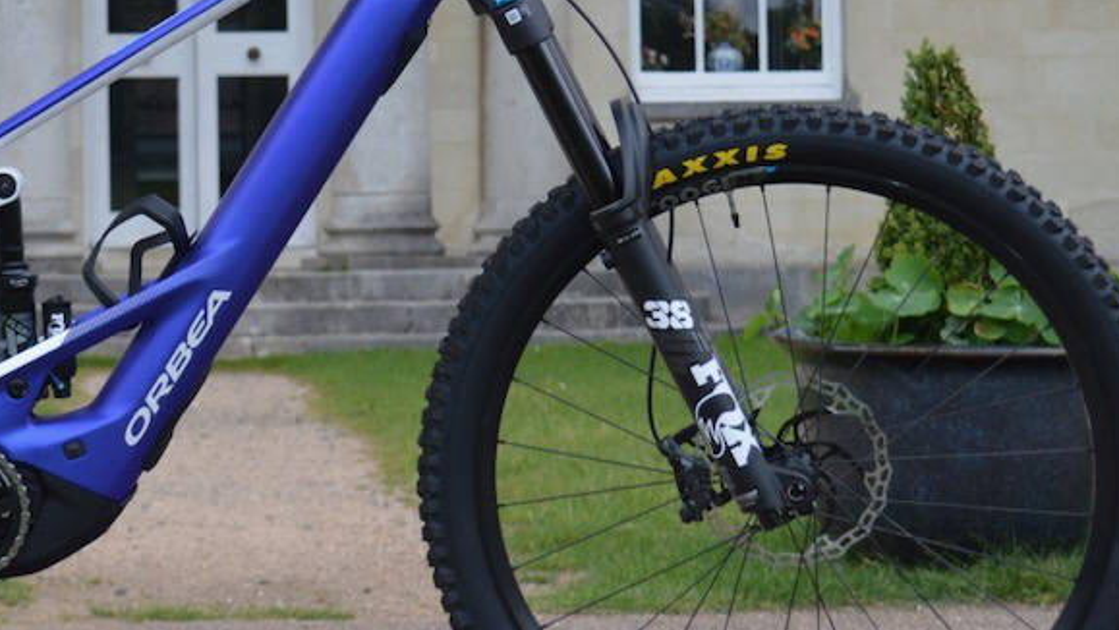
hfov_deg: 18.0
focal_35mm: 118
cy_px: 77
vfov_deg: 10.2
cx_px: 234
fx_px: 3502
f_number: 5.6
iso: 250
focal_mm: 34
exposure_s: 1/125
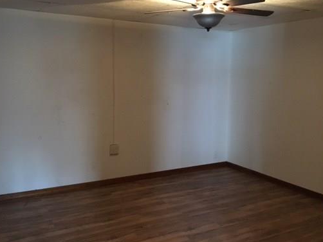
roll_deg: -0.6
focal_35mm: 37
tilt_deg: -7.3
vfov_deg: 38.6
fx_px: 345
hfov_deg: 50.2
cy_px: 120
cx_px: 167
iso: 320
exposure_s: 1/15
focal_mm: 4.15
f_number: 2.2
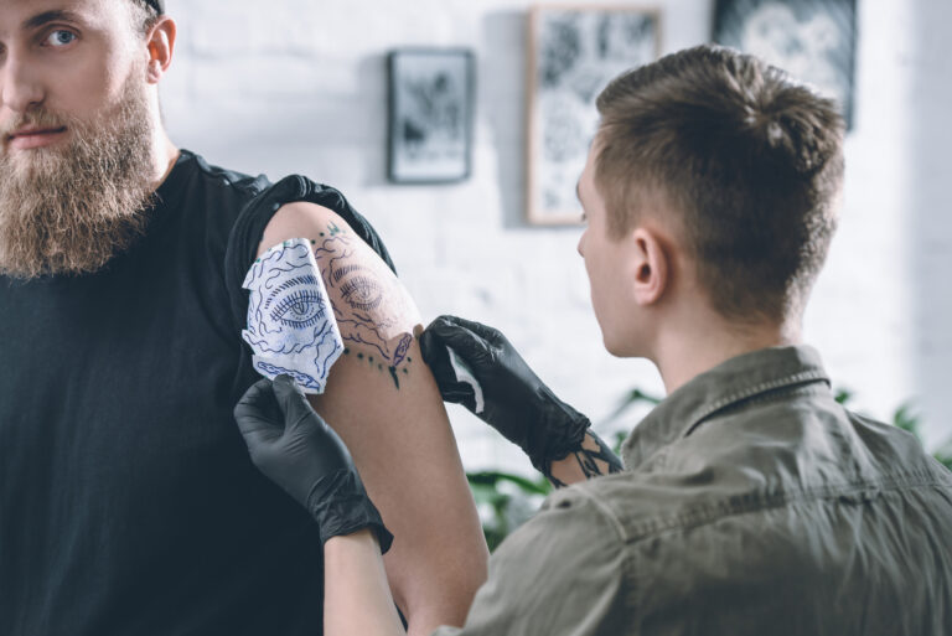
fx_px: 2514
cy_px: 318
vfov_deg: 14.4
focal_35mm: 95
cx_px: 476
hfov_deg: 21.4
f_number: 4.5
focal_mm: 95
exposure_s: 1/125
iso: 250
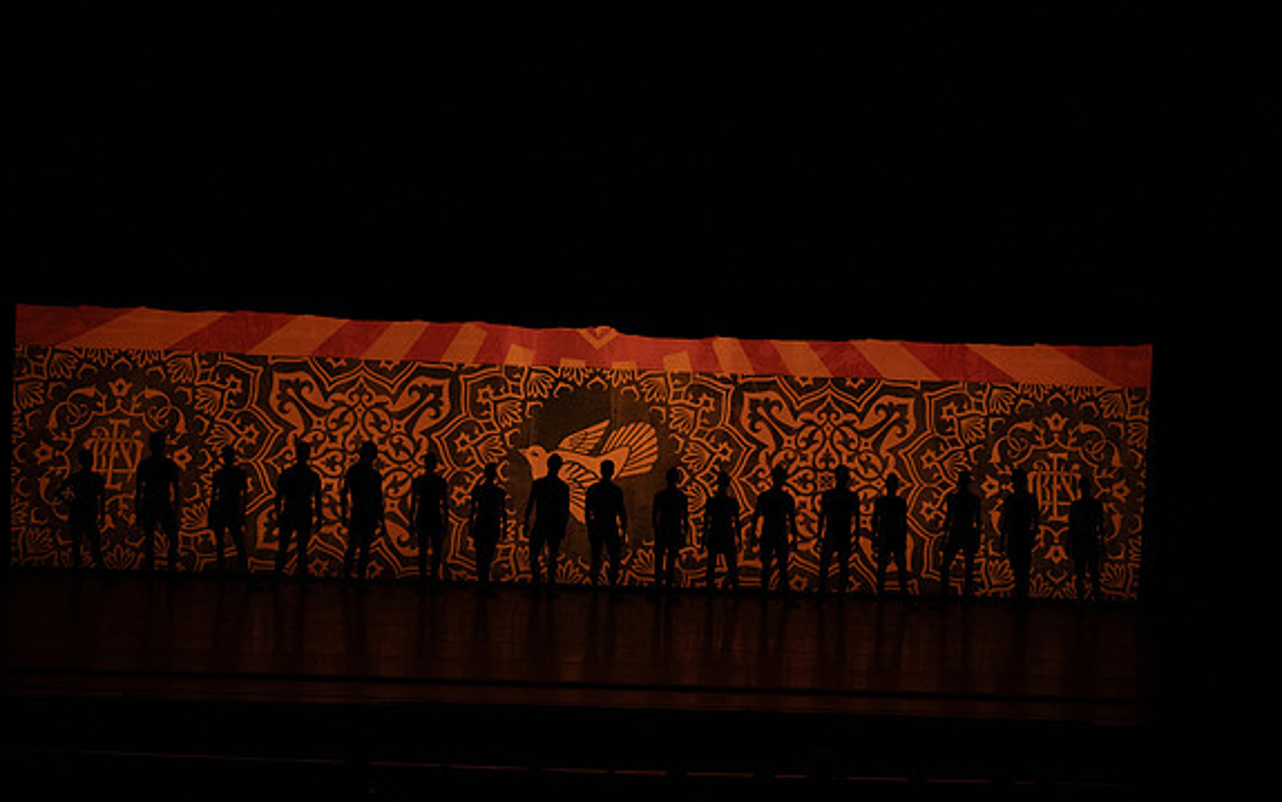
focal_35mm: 103
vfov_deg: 12.7
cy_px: 376
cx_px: 641
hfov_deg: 20.2
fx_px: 3599
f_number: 6.3
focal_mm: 100
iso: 6400
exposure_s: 1/400
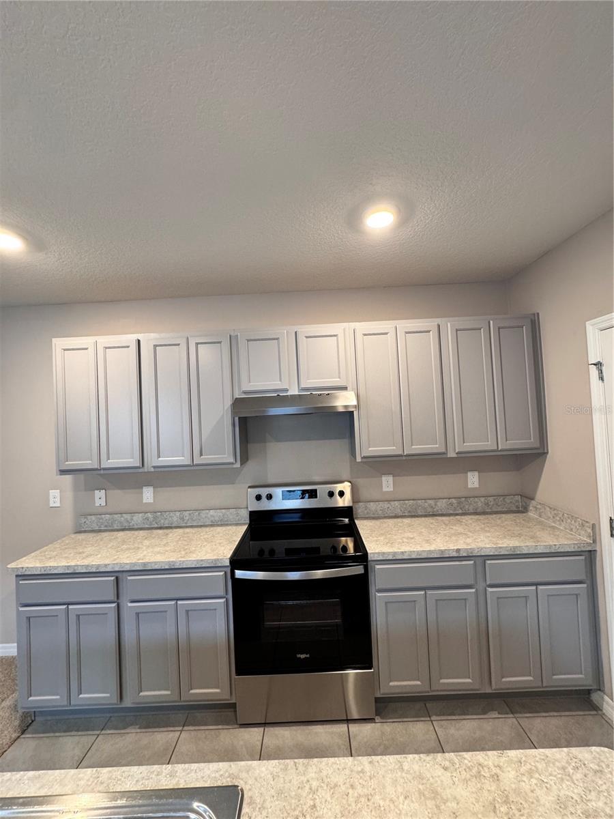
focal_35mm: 14
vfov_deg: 102.1
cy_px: 410
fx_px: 331
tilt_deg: +1.3
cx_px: 307
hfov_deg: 85.7
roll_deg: +2.6
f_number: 2.2
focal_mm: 2.22
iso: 250
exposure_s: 1/60
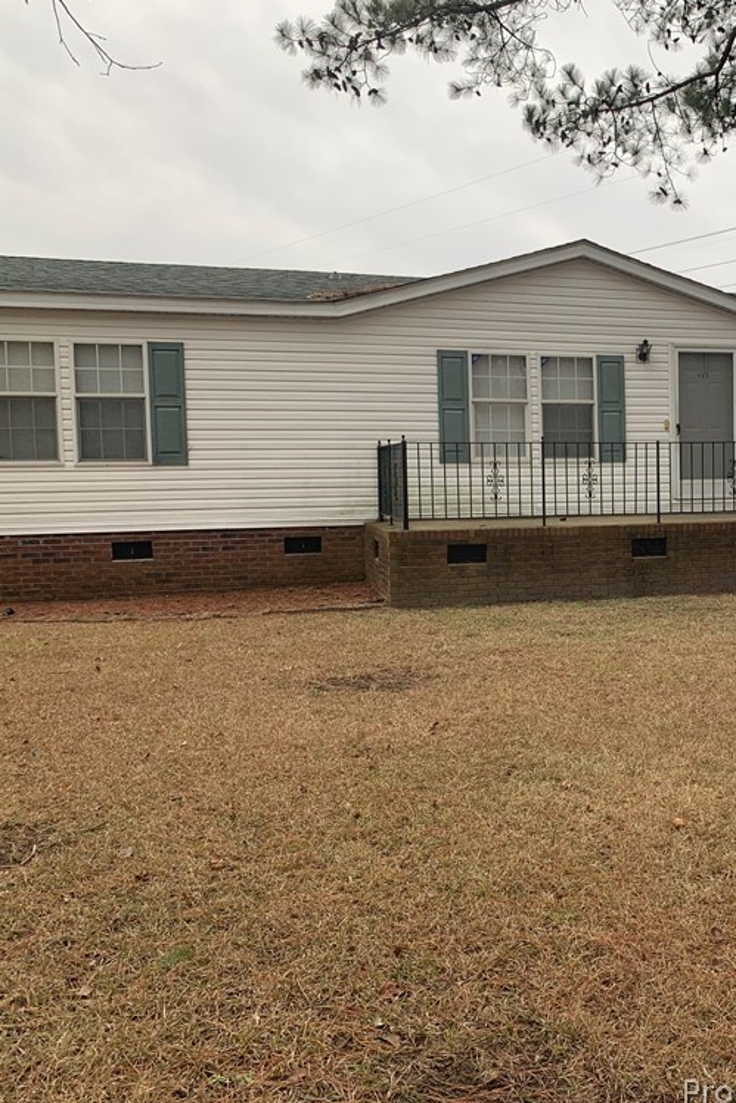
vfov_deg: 51.9
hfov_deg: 34.2
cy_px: 550
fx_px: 1134
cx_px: 645
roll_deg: +0.6
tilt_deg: -4.4
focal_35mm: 37
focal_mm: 4.25
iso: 25
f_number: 1.8
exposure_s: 1/347
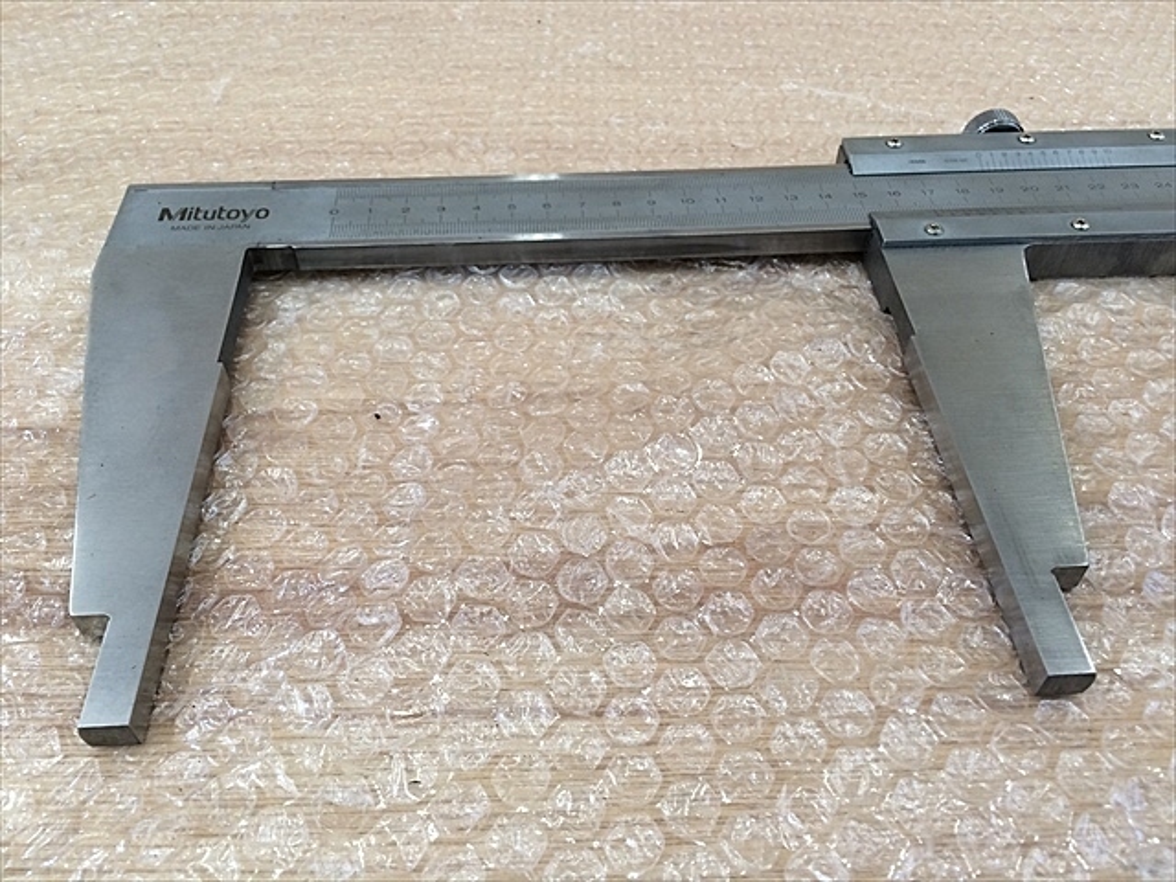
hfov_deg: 61.7
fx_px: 985
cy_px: 441
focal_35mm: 29
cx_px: 588
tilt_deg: -46.6
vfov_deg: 48.2
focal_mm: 4.15
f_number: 2.2
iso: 40
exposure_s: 1/30
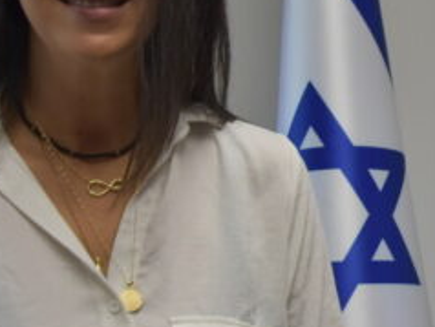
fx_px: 1227
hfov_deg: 19.1
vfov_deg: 15.2
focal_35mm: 98
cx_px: 499
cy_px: 194
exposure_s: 1/200
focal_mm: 21
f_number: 7.1
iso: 800
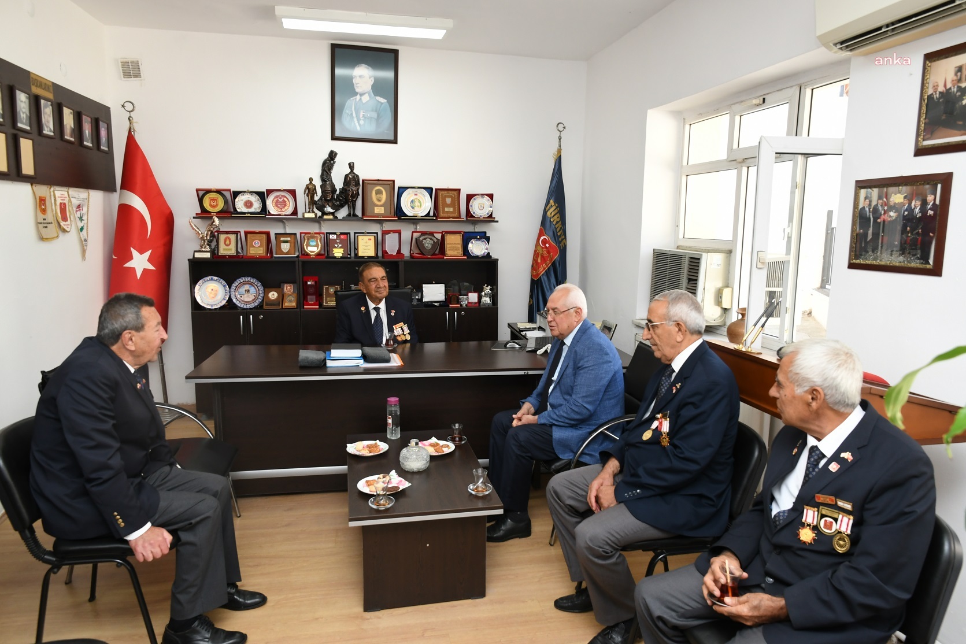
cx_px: 483
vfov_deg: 53.1
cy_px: 322
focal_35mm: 24
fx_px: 644
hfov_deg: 73.7
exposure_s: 1/60
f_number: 6.3
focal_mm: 16
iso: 640
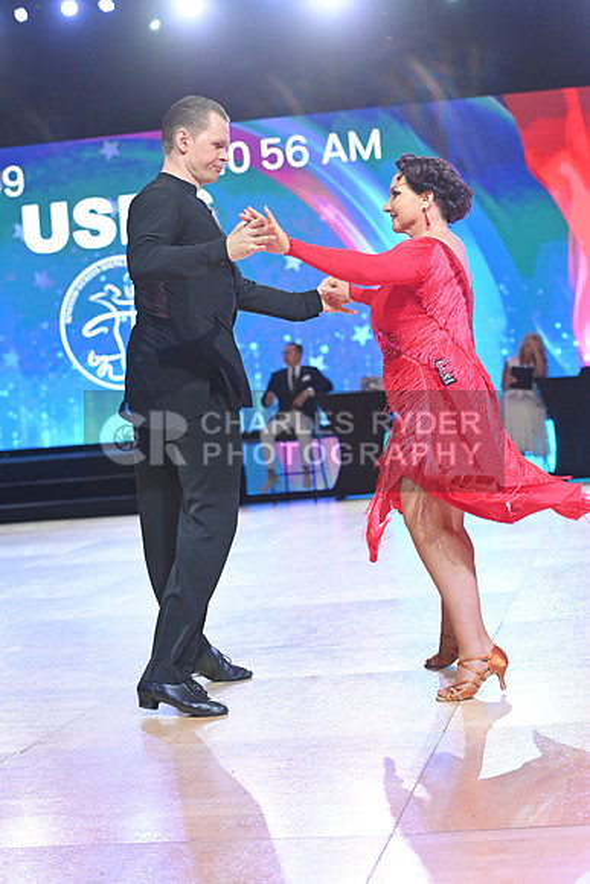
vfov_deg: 27.0
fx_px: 1843
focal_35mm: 75
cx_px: 295
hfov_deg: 18.2
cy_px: 442
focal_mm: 75
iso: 2000
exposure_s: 1/250
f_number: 4
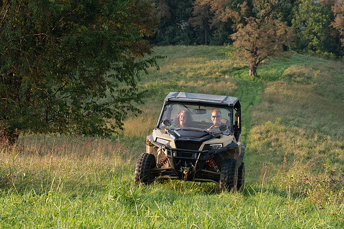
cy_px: 137
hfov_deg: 19.0
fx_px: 1024
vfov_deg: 12.8
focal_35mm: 107
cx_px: 210
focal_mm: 52
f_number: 5.6
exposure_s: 1/250
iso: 800
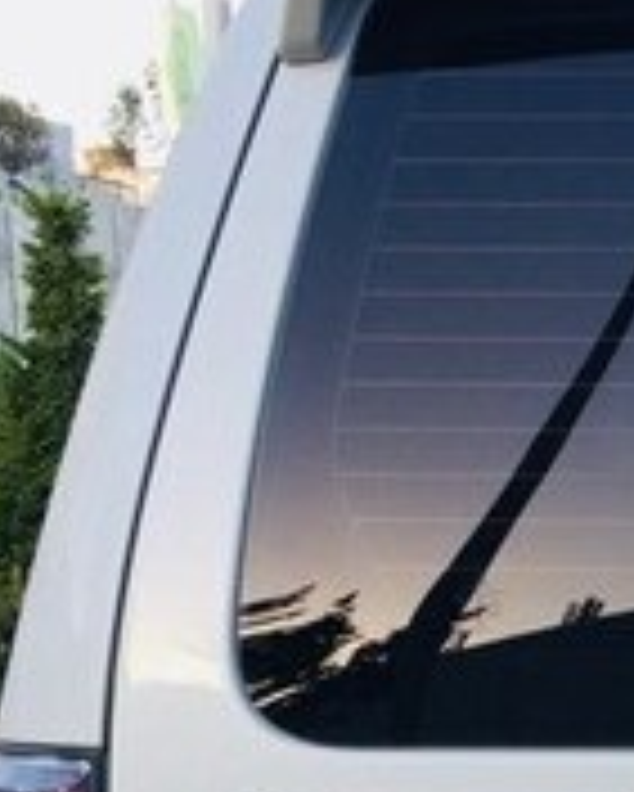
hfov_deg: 13.1
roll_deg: -1.1
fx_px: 2484
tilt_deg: -9.9
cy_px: 857
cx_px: 1160
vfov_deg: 17.5
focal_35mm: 106
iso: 32
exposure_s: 1/284
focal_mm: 4.15
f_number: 2.2
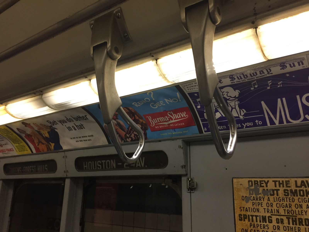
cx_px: 154
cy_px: 116
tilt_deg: +17.9
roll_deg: -1.8
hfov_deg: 61.7
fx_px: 259
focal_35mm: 29
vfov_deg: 48.2
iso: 50
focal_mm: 4.15
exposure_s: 1/30
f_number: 2.2
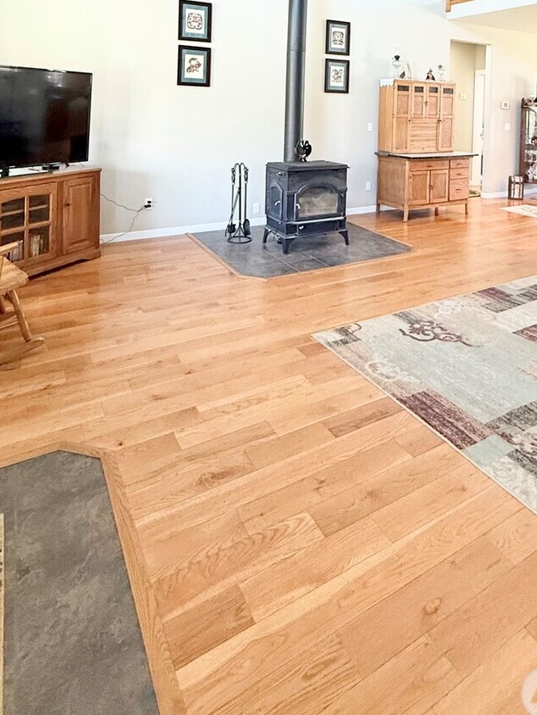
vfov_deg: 63.8
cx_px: 321
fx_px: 496
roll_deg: -1.7
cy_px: 120
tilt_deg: -1.2
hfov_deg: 56.4
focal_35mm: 24
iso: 400
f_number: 2.2
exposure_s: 1/76
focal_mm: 2.22
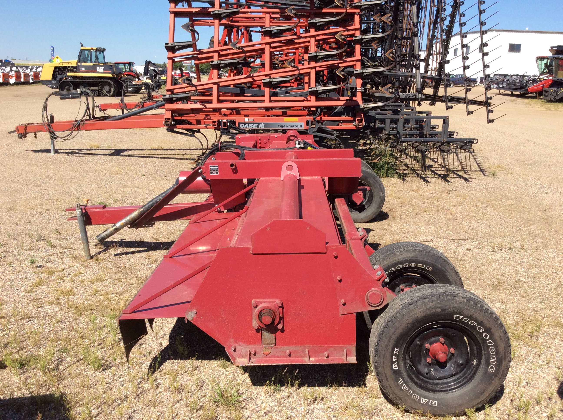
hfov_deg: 56.9
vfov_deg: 44.1
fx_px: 520
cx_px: 282
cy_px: 210
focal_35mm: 32
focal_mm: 3.3
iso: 32
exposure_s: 1/1217
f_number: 2.4
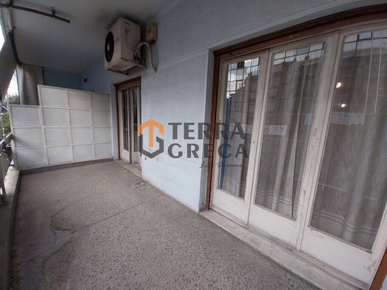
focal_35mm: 13
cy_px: 145
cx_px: 194
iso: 64
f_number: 2.2
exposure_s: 1/126
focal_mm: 1.13
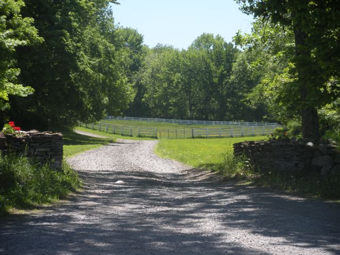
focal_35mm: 121
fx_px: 1188
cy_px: 128
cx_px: 170
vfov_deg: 12.2
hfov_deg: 16.3
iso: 64
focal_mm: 21.2
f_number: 5.3
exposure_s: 1/184
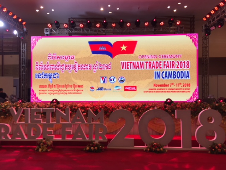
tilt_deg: -0.3
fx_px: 189
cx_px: 113
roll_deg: -0.6
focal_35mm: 29
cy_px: 85
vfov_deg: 48.2
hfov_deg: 61.7
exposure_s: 1/50
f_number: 2.2
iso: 32
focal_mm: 4.15
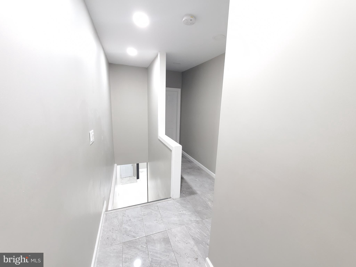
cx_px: 178
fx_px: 134
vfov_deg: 89.9
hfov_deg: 106.2
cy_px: 134
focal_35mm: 13
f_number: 2.2
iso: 500
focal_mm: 1.8
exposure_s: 1/30
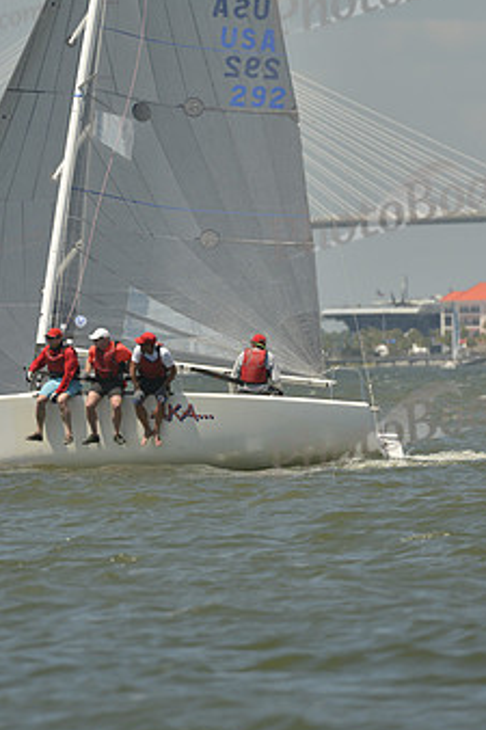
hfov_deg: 2.0
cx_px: 157
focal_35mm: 687
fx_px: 13925
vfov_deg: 3.0
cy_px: 125
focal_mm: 400
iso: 280
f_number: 8
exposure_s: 1/1600
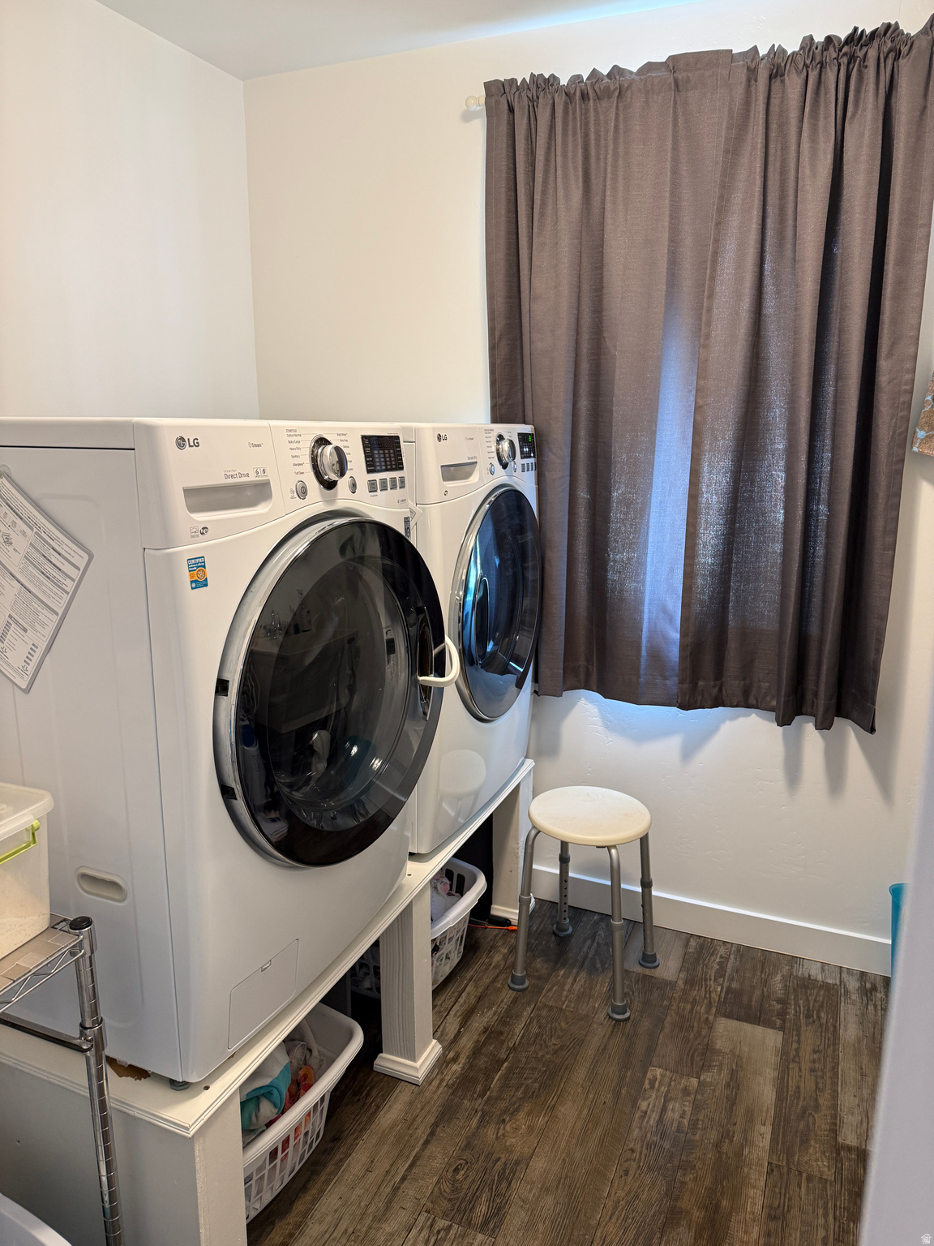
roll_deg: -0.3
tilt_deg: -12.4
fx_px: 863
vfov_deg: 71.6
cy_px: 623
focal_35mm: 24
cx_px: 467
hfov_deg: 56.8
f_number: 1.78
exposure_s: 1/60
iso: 160
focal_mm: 6.76
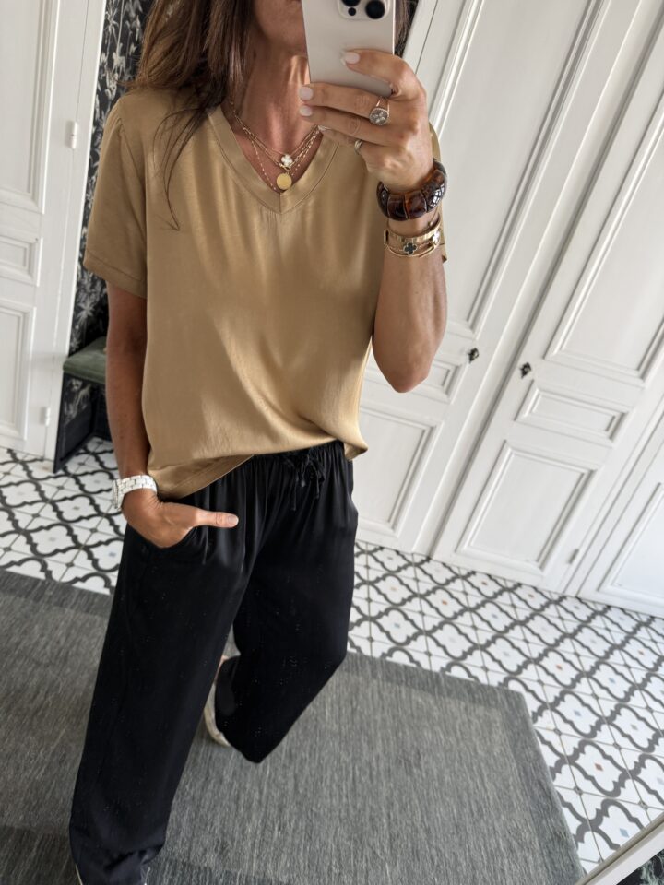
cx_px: 332
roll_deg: -19.1
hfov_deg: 56.8
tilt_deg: -43.5
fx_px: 614
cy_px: 442
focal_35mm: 24
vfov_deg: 71.6
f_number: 1.78
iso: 160
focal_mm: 6.76
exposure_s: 1/121
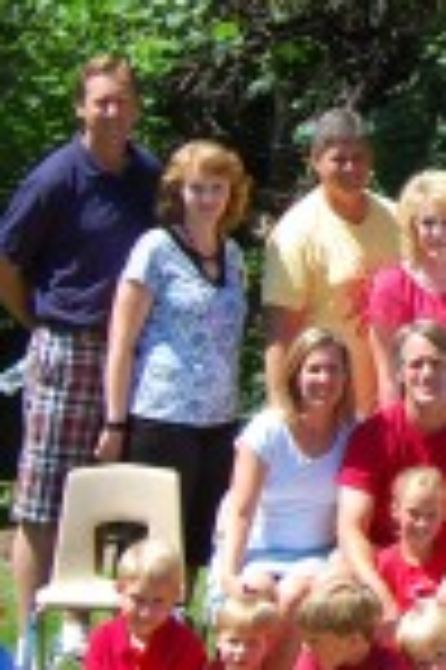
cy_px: 229
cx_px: 919
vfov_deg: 13.1
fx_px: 2924
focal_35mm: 157
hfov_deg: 8.3
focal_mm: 26
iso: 200
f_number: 8
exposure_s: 1/250
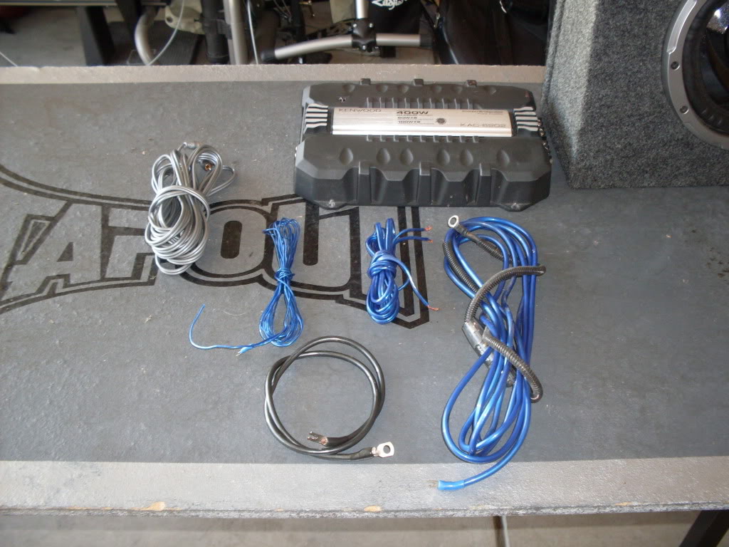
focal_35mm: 38
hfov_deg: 49.0
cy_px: 274
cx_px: 364
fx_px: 800
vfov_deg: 37.7
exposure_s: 1/45
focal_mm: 6.3
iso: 100
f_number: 2.8
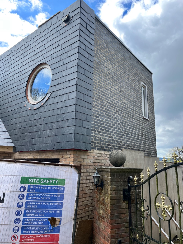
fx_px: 183
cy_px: 122
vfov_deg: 67.3
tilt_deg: +12.5
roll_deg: -1.8
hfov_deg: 53.1
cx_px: 92
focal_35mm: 26
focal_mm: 5.1
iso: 50
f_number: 1.6
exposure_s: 1/1372
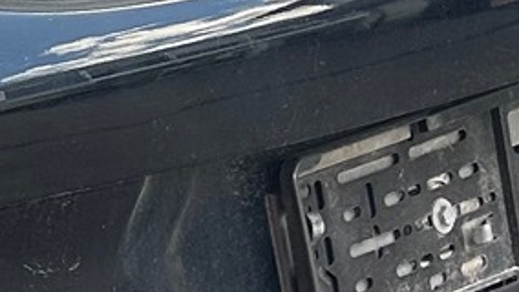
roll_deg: +0.2
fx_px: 2767
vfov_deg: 6.0
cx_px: -599
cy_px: 234
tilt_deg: -15.1
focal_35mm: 201
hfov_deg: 9.8
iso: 50
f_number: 1.5
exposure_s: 1/367
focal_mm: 5.7
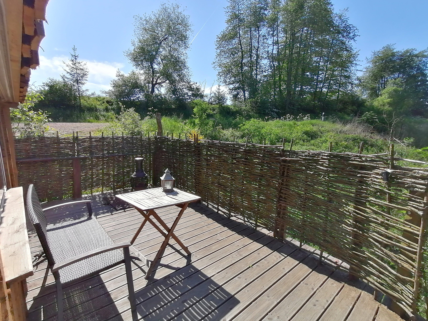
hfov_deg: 91.0
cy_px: 160
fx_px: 210
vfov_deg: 74.7
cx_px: 214
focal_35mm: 17
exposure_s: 1/1669
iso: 50
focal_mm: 2.7
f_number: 2.4
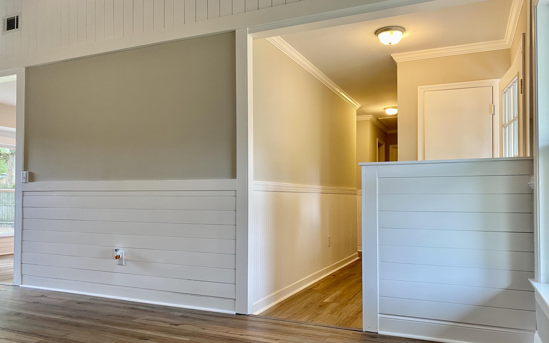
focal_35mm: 28
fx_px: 419
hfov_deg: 66.5
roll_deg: -0.7
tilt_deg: +2.1
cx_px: 274
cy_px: 188
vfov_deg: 44.5
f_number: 1.8
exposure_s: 1/60
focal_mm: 4.25
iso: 80
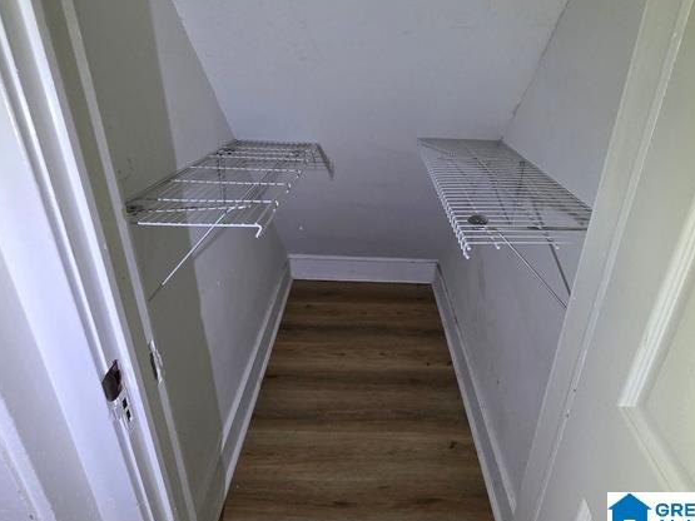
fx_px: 301
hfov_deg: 98.2
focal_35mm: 15
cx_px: 357
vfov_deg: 81.7
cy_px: 249
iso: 200
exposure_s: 1/120
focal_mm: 2.2
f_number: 2.2
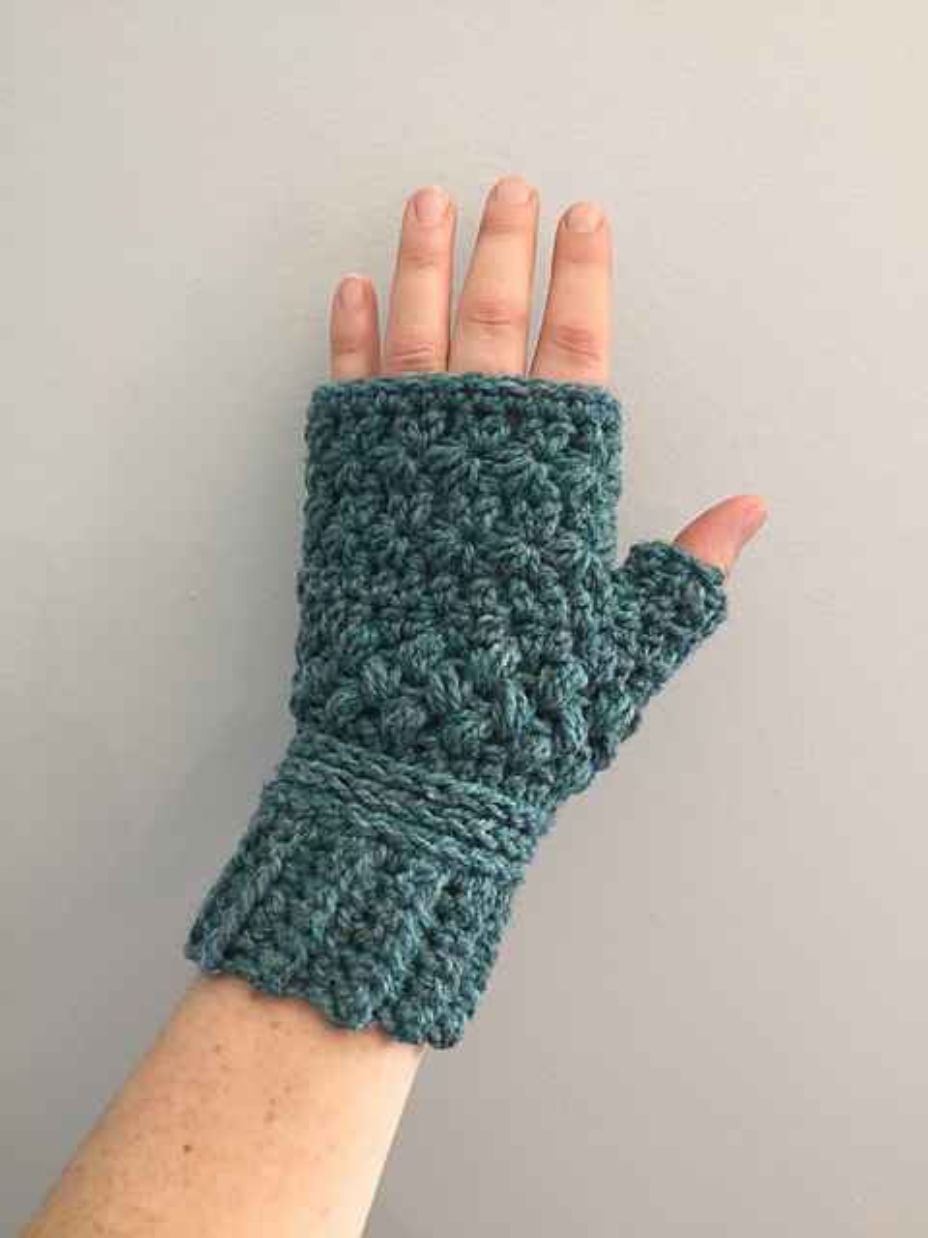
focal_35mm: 29
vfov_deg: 61.7
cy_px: 619
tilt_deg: -13.9
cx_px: 464
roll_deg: +3.4
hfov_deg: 48.2
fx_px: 1037
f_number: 2.2
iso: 160
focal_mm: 4.15
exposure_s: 1/30
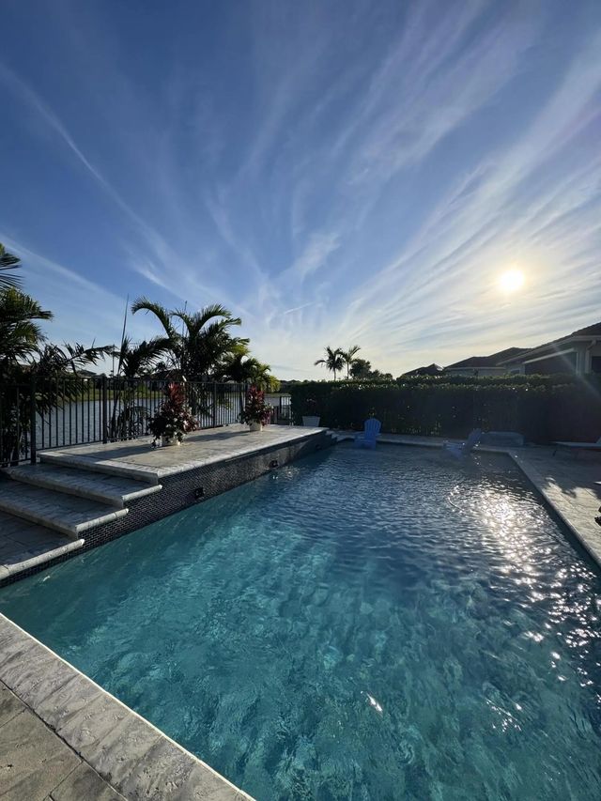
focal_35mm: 14
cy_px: 400
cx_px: 300
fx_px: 324
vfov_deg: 102.1
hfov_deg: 85.7
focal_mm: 2.22
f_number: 2.2
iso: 50
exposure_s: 1/3906
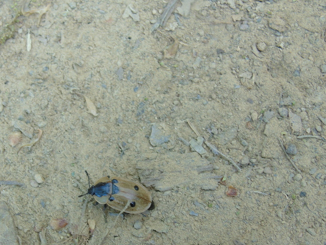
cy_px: 149
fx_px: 716
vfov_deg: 19.4
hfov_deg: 25.5
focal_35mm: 76
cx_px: 111
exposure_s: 1/40
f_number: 4.3
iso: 80
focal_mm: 9.6
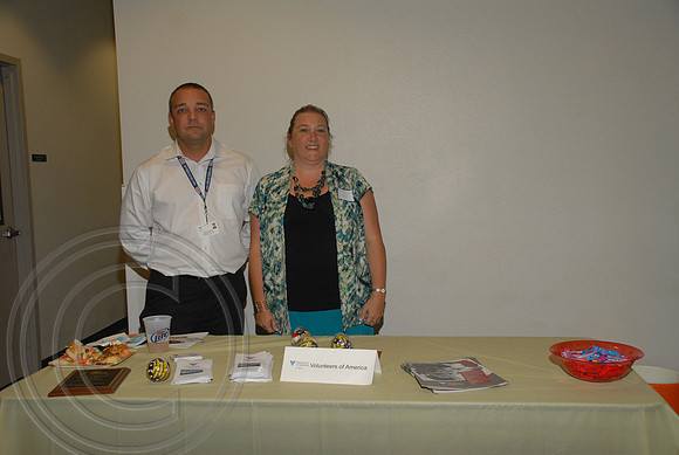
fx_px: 737
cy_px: 228
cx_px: 340
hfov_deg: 49.5
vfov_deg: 34.3
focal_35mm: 39
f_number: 5.6
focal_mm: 26
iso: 500
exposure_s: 1/125
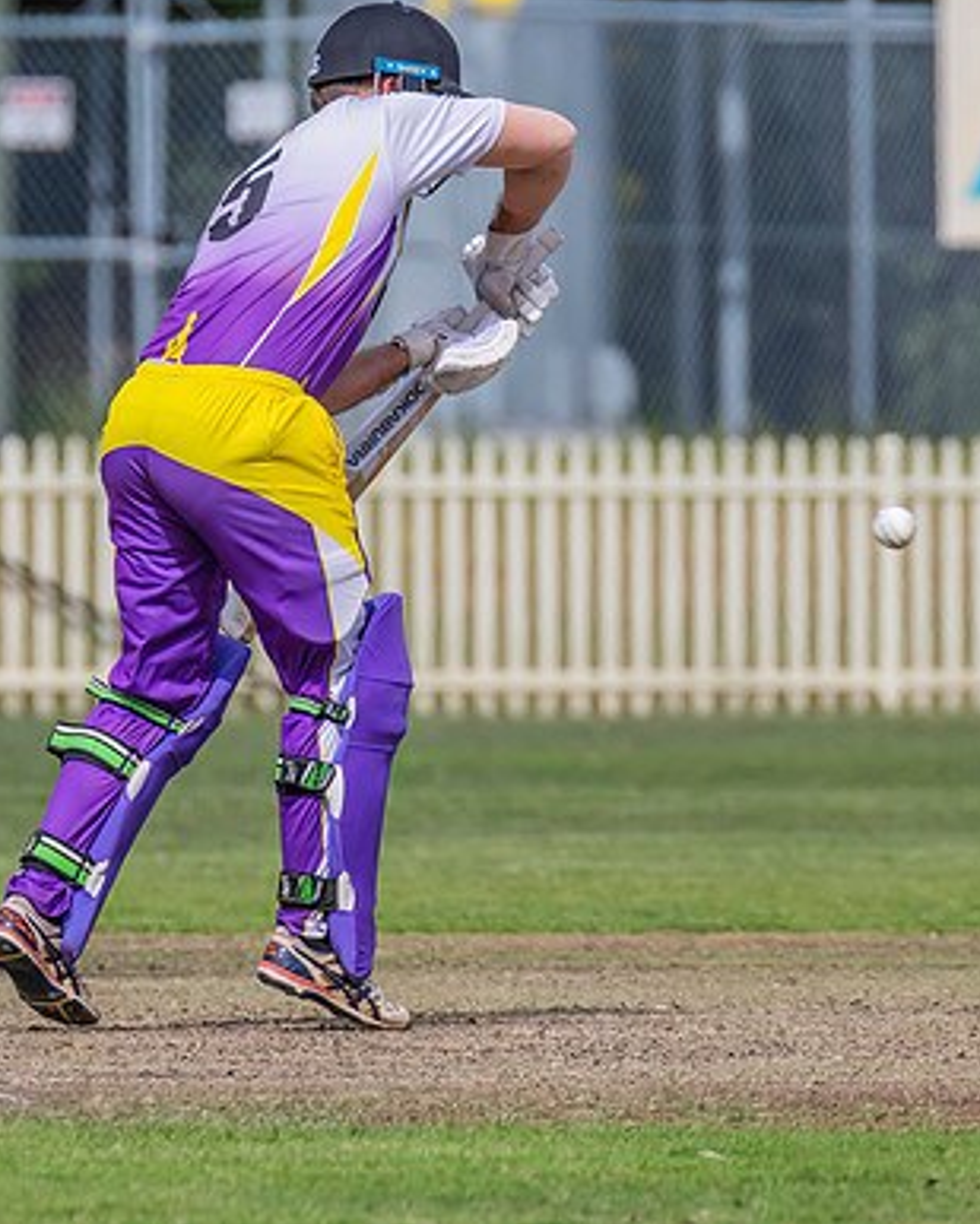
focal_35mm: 985
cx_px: 198
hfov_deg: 1.6
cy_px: 457
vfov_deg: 2.0
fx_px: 35697
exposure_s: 1/2500
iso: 800
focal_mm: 550
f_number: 8
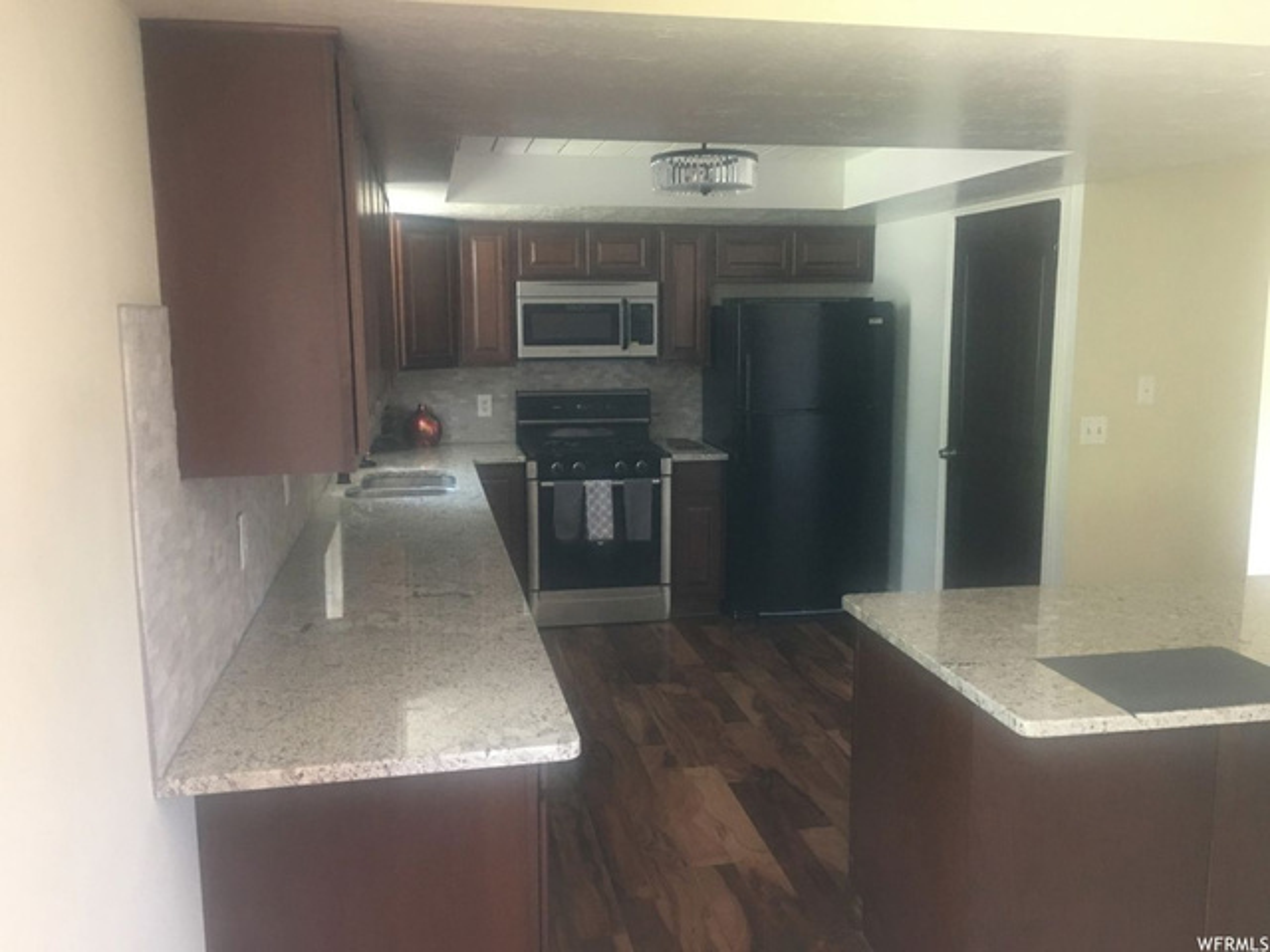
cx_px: 635
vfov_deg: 48.2
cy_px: 476
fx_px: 1064
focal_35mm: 29
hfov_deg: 61.7
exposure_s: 1/15
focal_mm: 4.15
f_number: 2.2
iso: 100
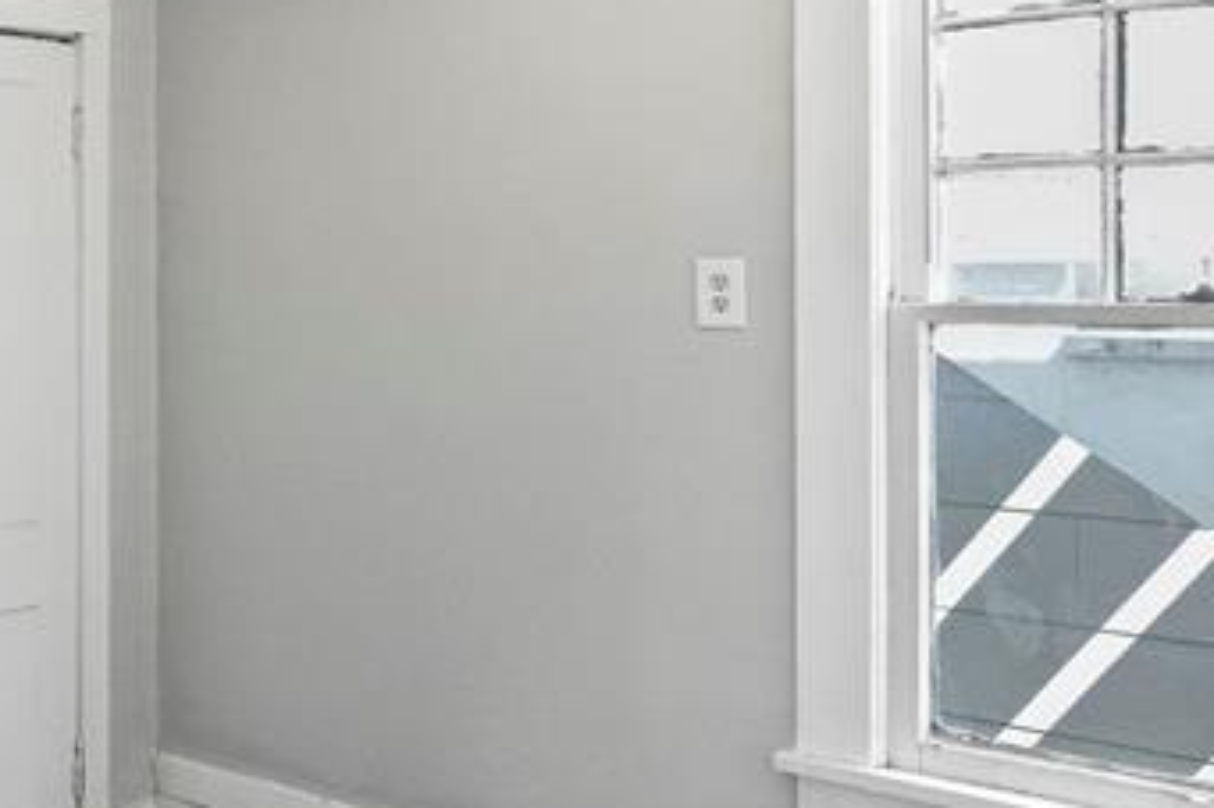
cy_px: 253
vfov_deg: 27.0
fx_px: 1668
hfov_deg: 31.7
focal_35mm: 50
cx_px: -324
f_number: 5
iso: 3200
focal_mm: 11
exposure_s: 1/125
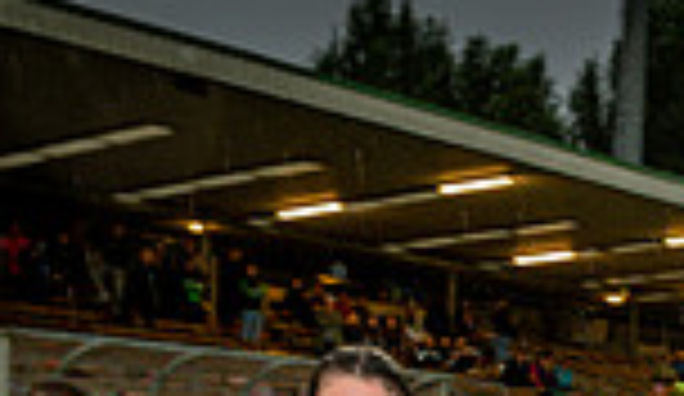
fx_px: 1735
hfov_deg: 21.8
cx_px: 616
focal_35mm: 95
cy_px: 567
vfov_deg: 12.5
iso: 1600
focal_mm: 24
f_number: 3.5
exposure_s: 1/200
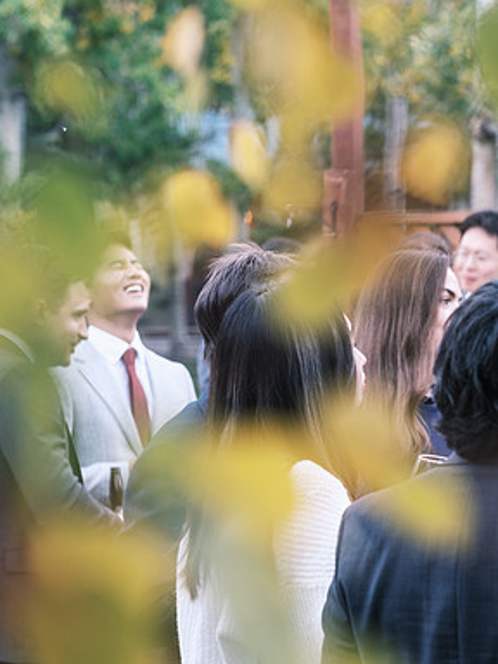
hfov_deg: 12.1
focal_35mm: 122
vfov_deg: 16.1
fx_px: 2340
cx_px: 405
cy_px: 331
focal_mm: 56
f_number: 2.5
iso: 200
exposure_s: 1/90
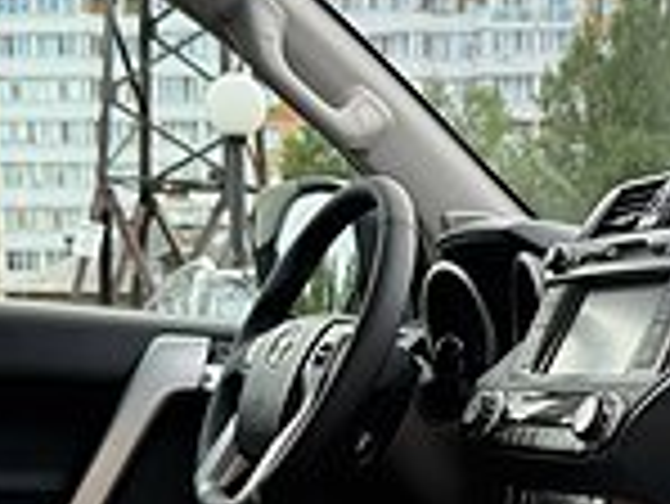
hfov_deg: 21.9
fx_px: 1705
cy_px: 578
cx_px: 549
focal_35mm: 88
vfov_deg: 16.2
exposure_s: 1/250
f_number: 1.78
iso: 100
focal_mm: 6.76
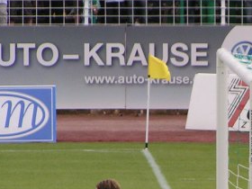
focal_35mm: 675
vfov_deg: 2.2
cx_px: 238
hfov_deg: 2.9
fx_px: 4914
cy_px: 207
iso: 100
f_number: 3.5
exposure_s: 1/250
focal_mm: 36.1
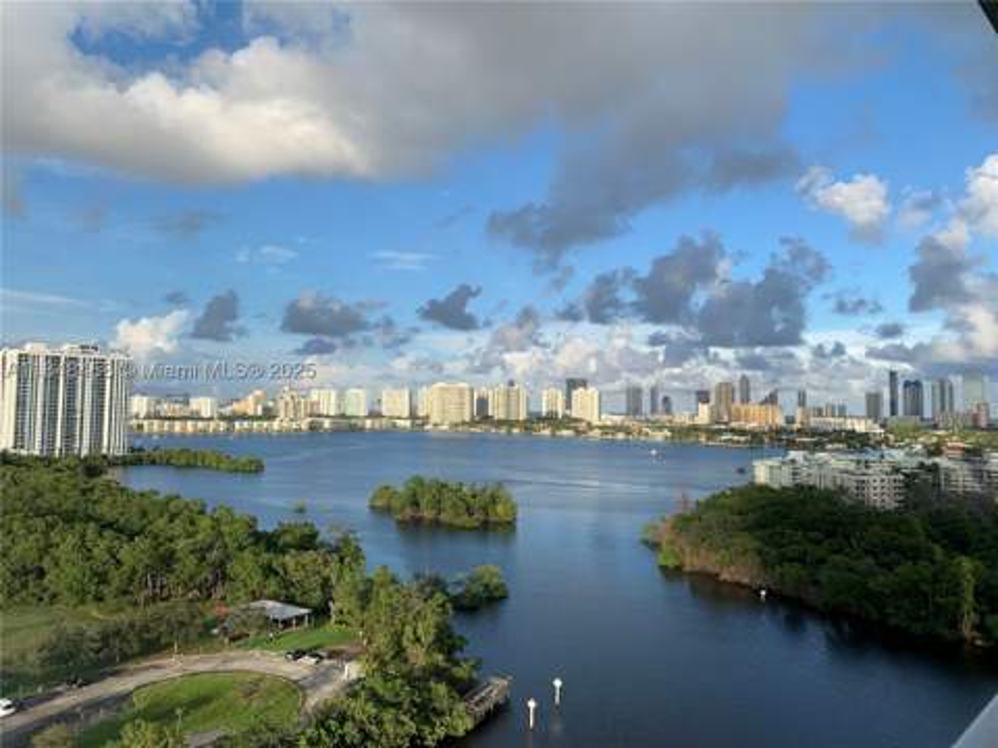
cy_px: 374
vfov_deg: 53.1
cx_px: 499
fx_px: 750
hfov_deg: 67.3
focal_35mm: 26
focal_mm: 4.25
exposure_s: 1/1689
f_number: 1.8
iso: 25
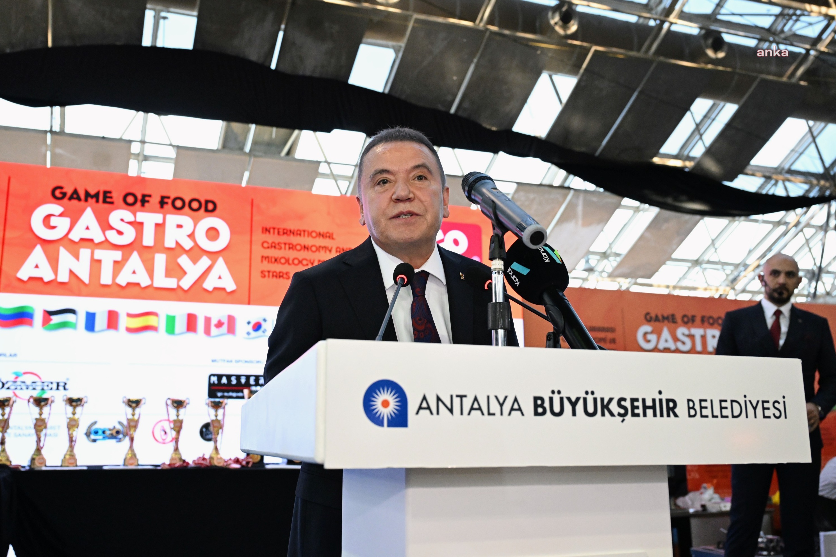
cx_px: 418
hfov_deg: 58.0
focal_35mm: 32
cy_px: 278
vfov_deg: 40.5
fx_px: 755
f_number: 4.5
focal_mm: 32.5
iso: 5000
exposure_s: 1/323
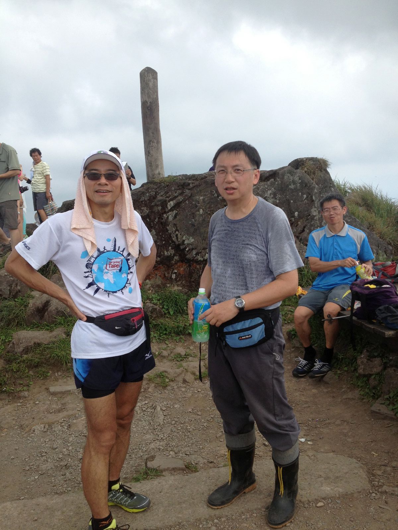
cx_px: 199
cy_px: 265
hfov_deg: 40.7
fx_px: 537
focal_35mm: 35
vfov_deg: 52.6
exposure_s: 1/1255
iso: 50
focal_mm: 4.28
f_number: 2.4
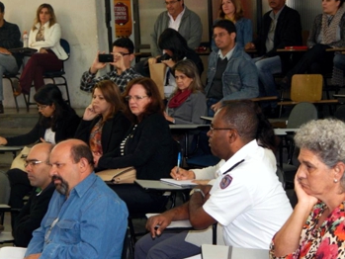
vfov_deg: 17.0
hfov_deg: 22.5
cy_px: 141
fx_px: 867
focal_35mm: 87
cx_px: 162
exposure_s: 1/30
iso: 280
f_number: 4.2
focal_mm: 13.5
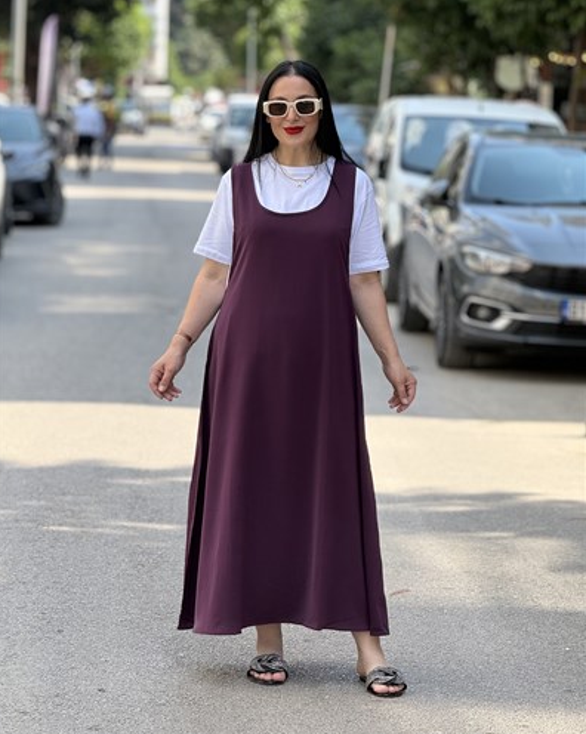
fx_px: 2735
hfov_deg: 12.2
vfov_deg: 15.3
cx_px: 292
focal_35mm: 126
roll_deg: -1.8
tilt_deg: -4.7
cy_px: 346
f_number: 2.8
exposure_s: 1/453
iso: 64
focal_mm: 15.66
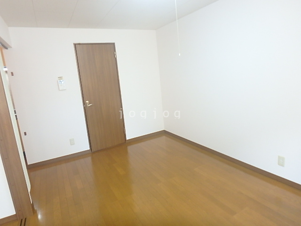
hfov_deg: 79.0
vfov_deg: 63.4
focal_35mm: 21
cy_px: 113
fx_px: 183
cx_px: 150
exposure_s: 1/30
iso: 320
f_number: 3.5
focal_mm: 3.7
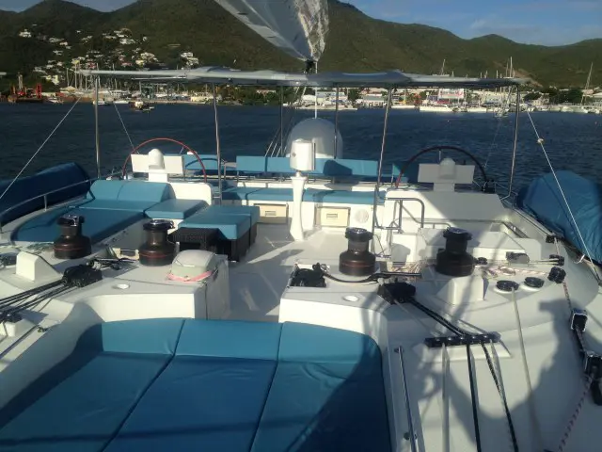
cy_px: 226
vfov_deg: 40.7
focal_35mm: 35
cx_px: 301
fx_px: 609
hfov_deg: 52.6
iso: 50
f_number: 2.4
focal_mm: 4.28
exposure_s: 1/3460
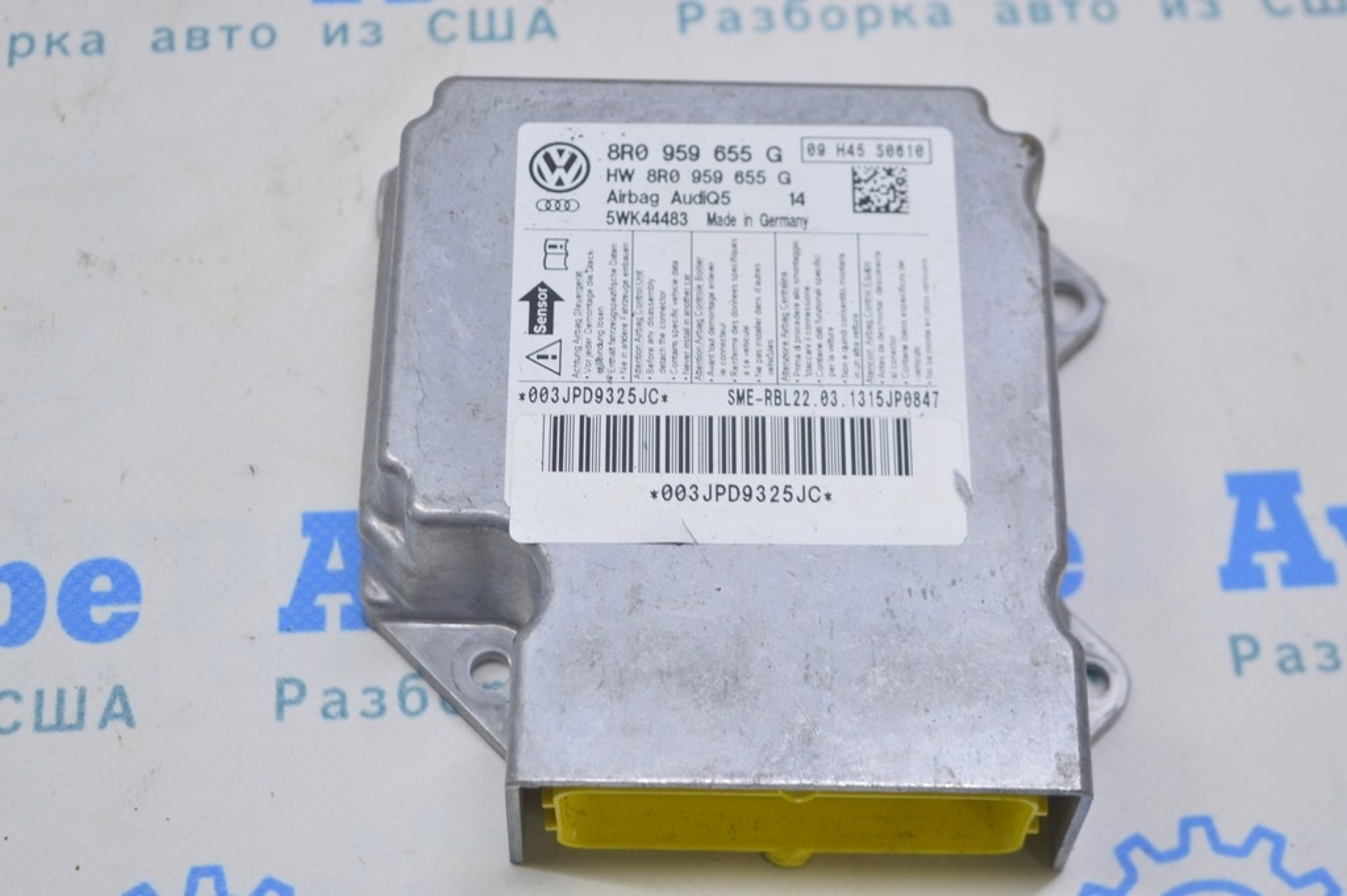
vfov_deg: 19.7
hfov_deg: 29.3
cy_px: 448
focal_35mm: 69
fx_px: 2580
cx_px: 674
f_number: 5.6
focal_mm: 46
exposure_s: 1/25
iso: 400
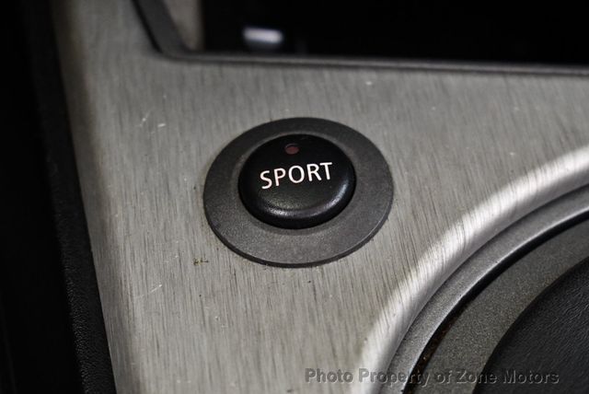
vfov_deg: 14.3
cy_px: 197
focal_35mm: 96
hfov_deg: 21.2
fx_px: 1572
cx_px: 294
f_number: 5.3
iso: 3200
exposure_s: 1/60
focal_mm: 48
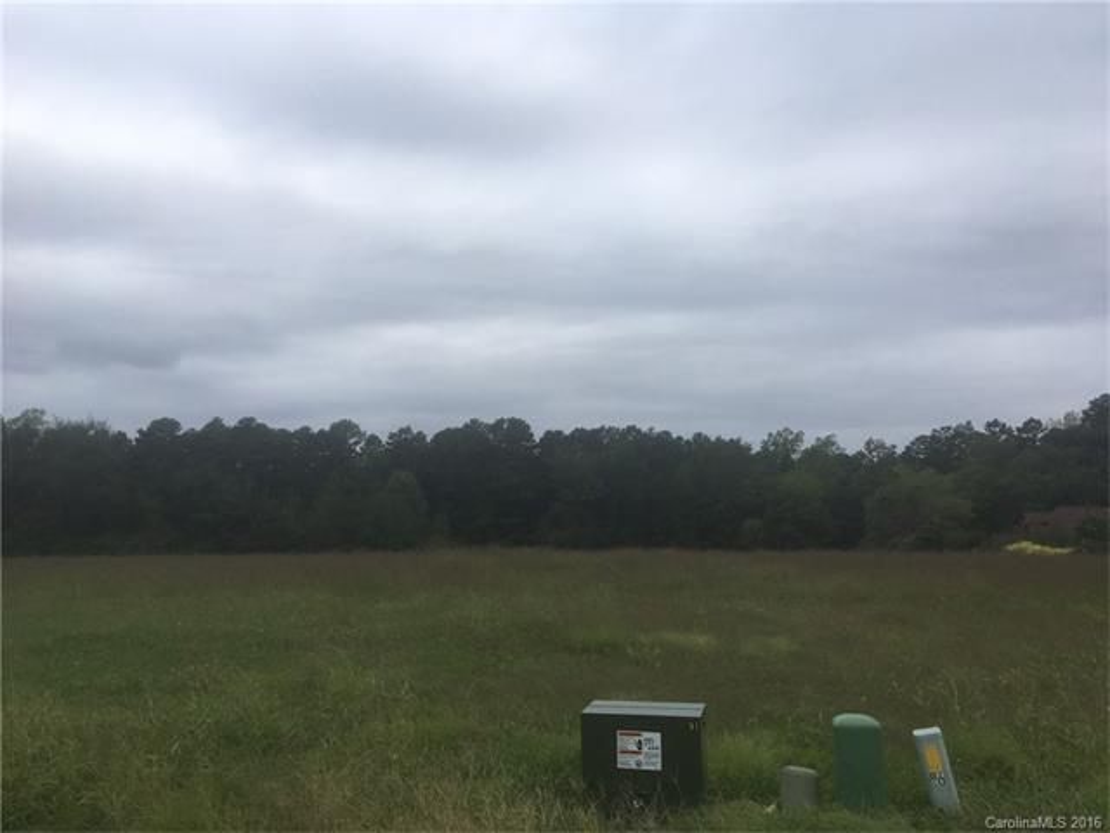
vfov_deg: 48.2
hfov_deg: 61.7
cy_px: 416
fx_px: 930
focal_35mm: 29
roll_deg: -1.5
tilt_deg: +7.0
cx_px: 555
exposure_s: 1/384
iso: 25
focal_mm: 4.15
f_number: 2.2
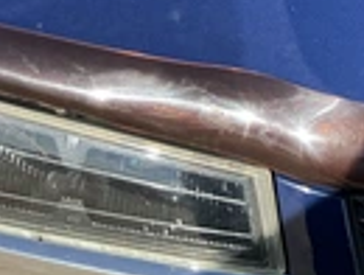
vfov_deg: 15.8
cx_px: 535
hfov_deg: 19.9
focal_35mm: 86
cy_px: -140
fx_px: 906
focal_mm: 3
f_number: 1.8
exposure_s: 1/556
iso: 25
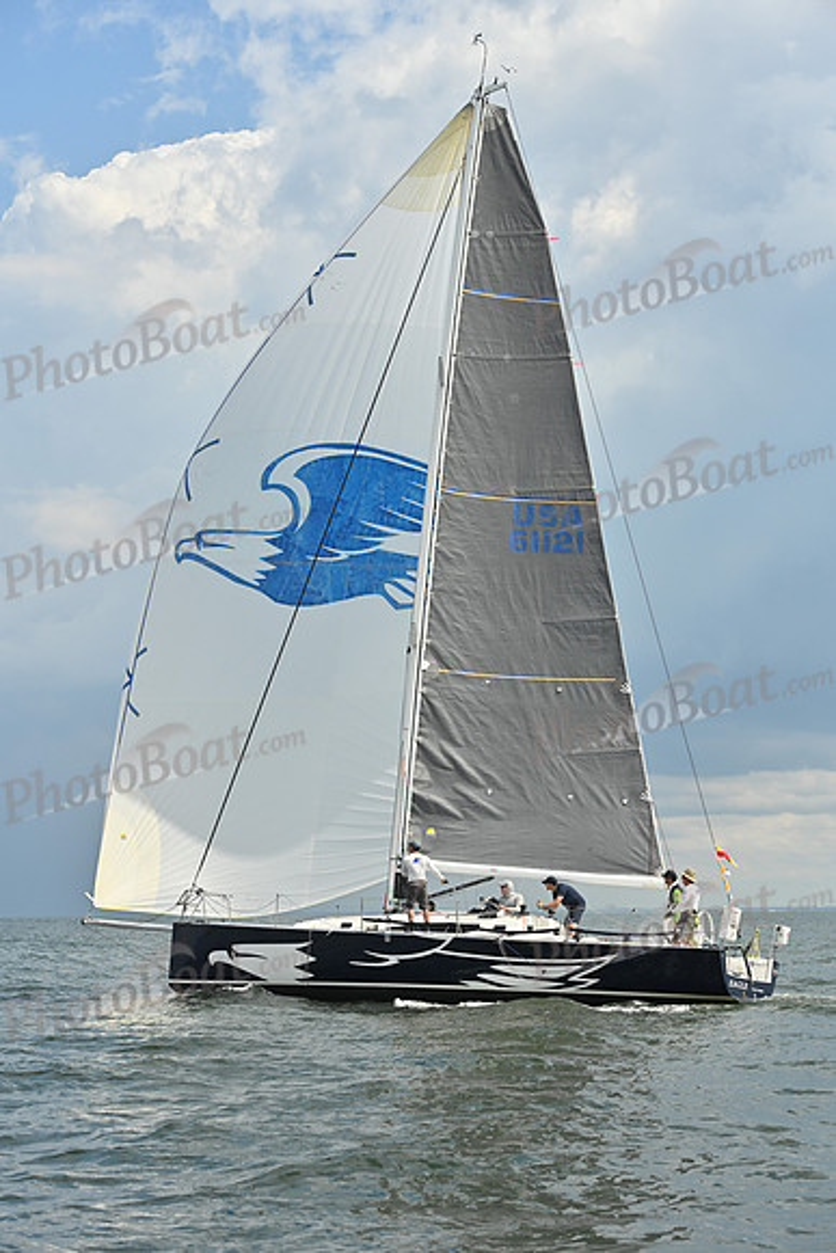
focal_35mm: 70
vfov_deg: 28.8
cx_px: 418
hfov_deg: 19.5
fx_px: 2437
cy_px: 626
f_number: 7.1
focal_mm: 70
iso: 320
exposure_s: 1/1600
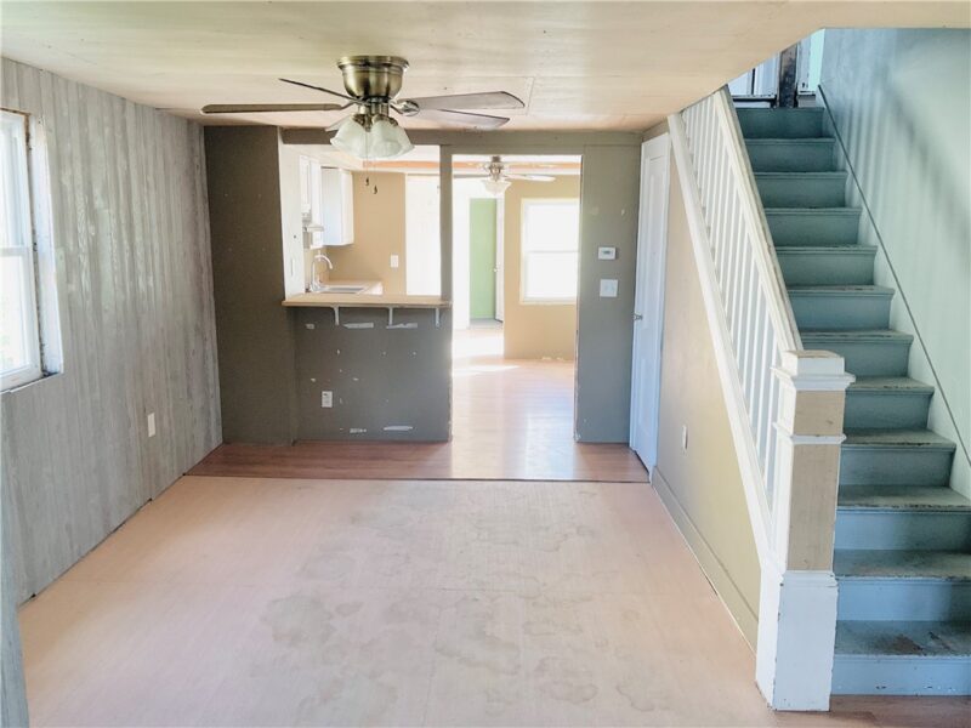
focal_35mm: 29
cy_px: 364
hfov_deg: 61.7
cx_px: 486
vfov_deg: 48.2
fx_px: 813
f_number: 1.8
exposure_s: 1/60
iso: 80
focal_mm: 3
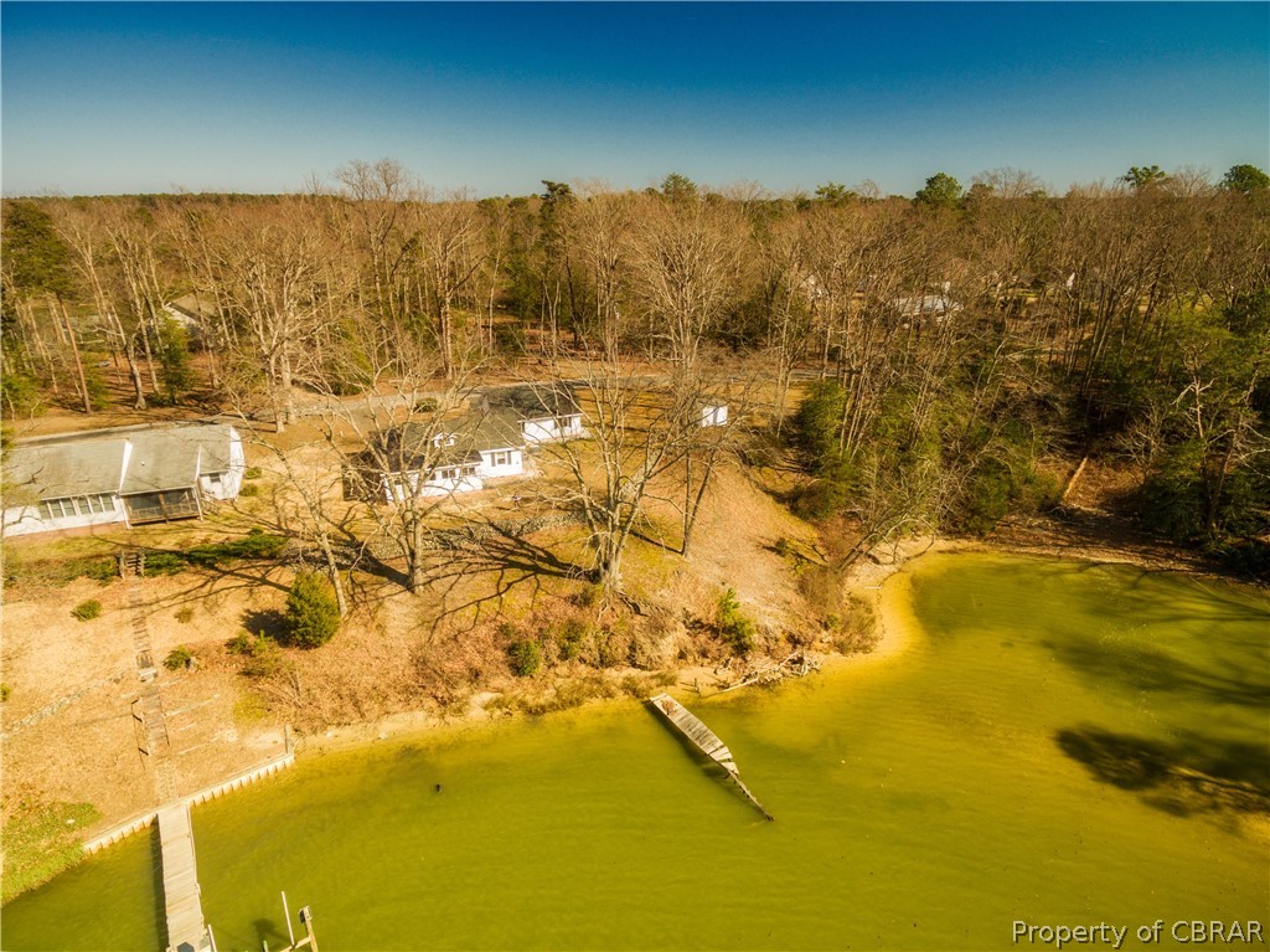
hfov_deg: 81.8
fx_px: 733
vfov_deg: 65.9
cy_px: 476
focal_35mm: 20
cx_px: 635
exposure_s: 1/220
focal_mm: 3.61
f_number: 2.8
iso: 100
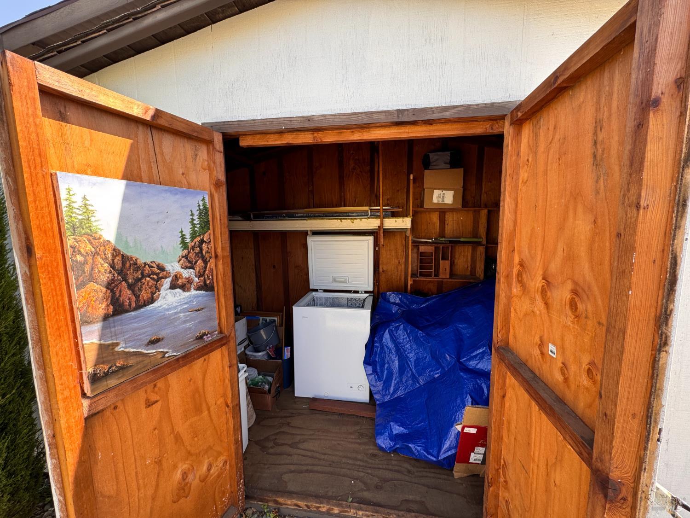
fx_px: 279
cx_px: 345
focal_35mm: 14
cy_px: 259
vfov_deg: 85.7
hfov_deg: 102.1
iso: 50
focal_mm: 2.22
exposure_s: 1/99
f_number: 2.2
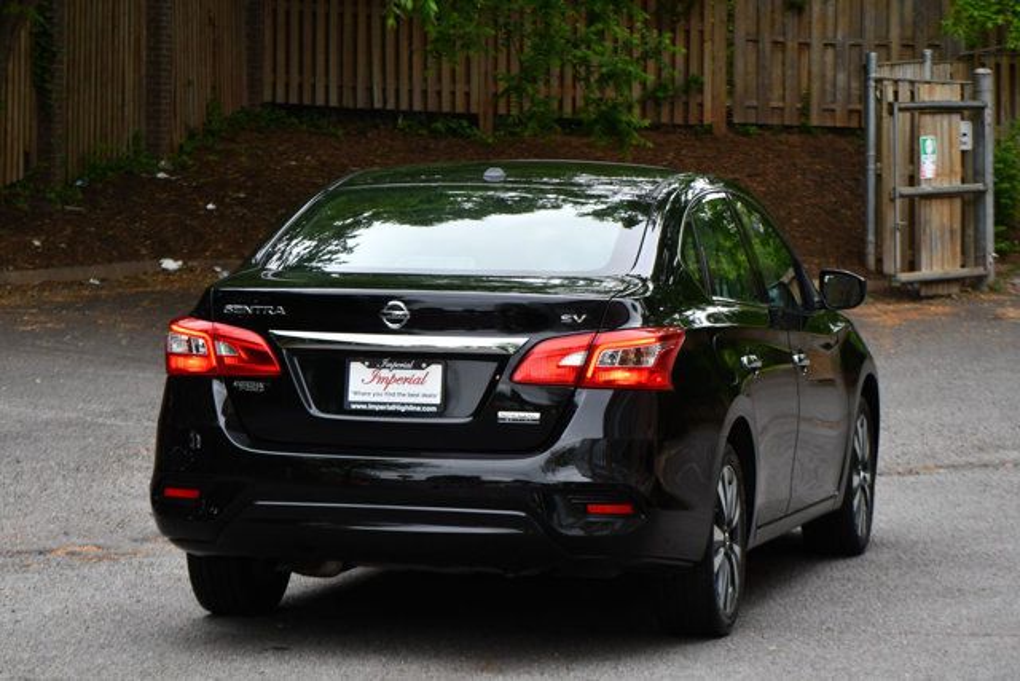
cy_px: 340
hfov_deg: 15.9
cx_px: 510
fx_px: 3656
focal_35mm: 129
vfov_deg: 10.6
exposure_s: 1/250
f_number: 5.6
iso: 400
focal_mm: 86
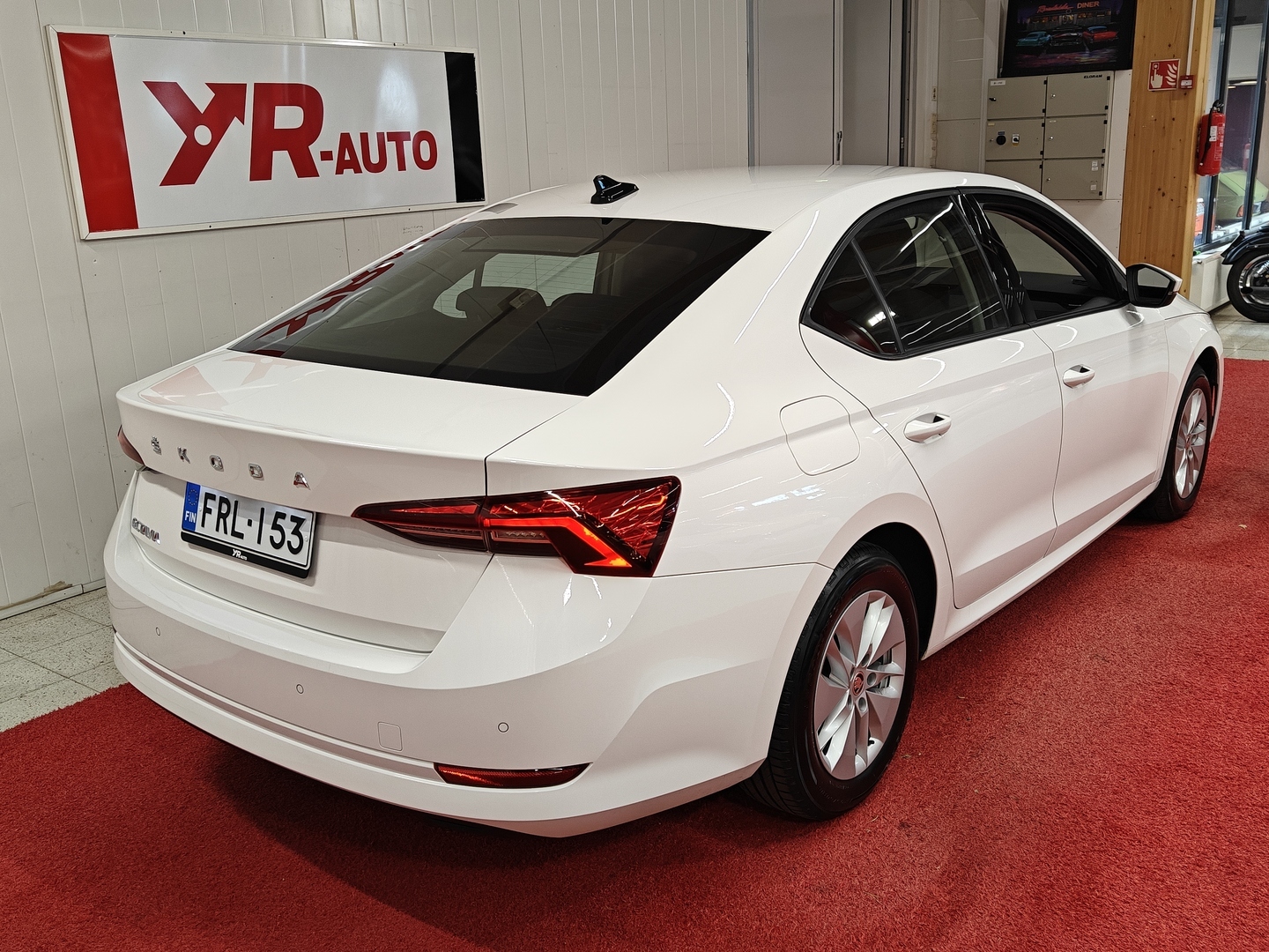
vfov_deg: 44.2
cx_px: 634
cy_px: 476
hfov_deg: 56.8
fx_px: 1173
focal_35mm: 32
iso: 80
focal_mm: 5.59
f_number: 1.8
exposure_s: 1/100
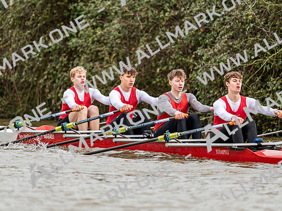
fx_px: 3900
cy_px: 95
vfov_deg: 3.1
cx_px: 152
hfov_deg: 4.1
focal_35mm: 479
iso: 800
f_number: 4.5
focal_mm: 400
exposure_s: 1/1600
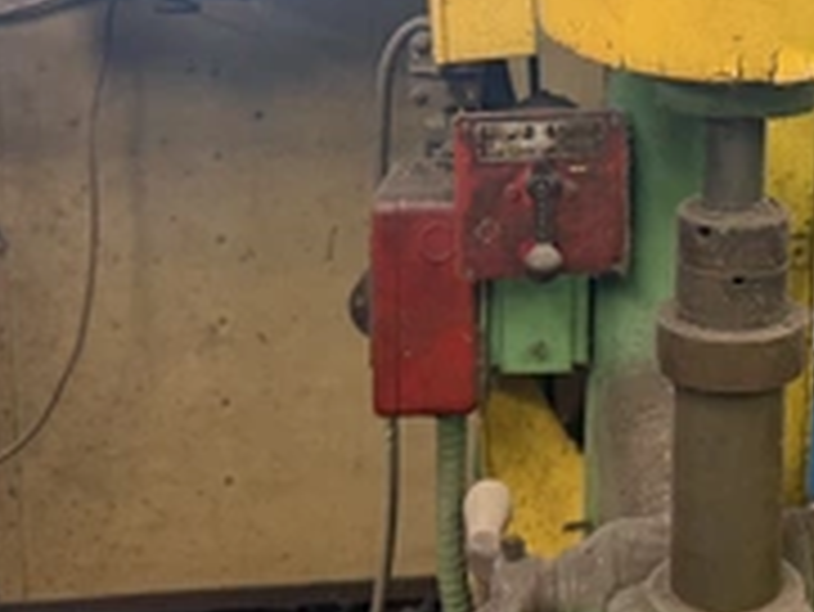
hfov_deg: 34.5
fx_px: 1247
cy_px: 27
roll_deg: -0.1
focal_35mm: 53
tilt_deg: -5.3
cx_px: 706
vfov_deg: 26.4
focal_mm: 6.76
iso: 250
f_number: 1.78
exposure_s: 1/60
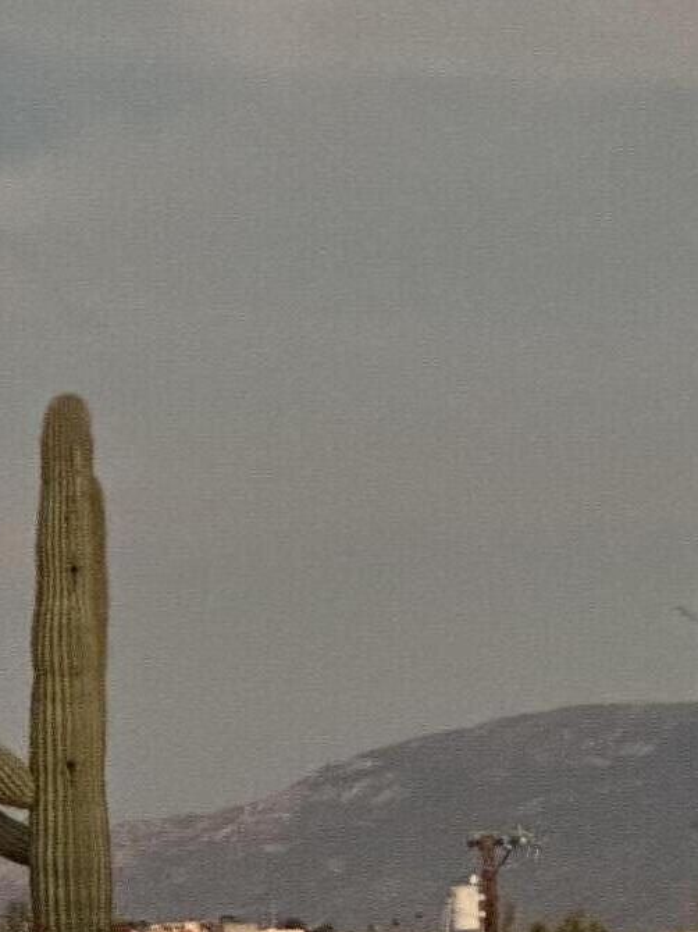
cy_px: 801
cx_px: -159
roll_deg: +1.9
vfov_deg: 8.6
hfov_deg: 6.4
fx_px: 6188
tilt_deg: +1.7
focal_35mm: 230
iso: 2000
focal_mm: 9
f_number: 2.8
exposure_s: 1/17
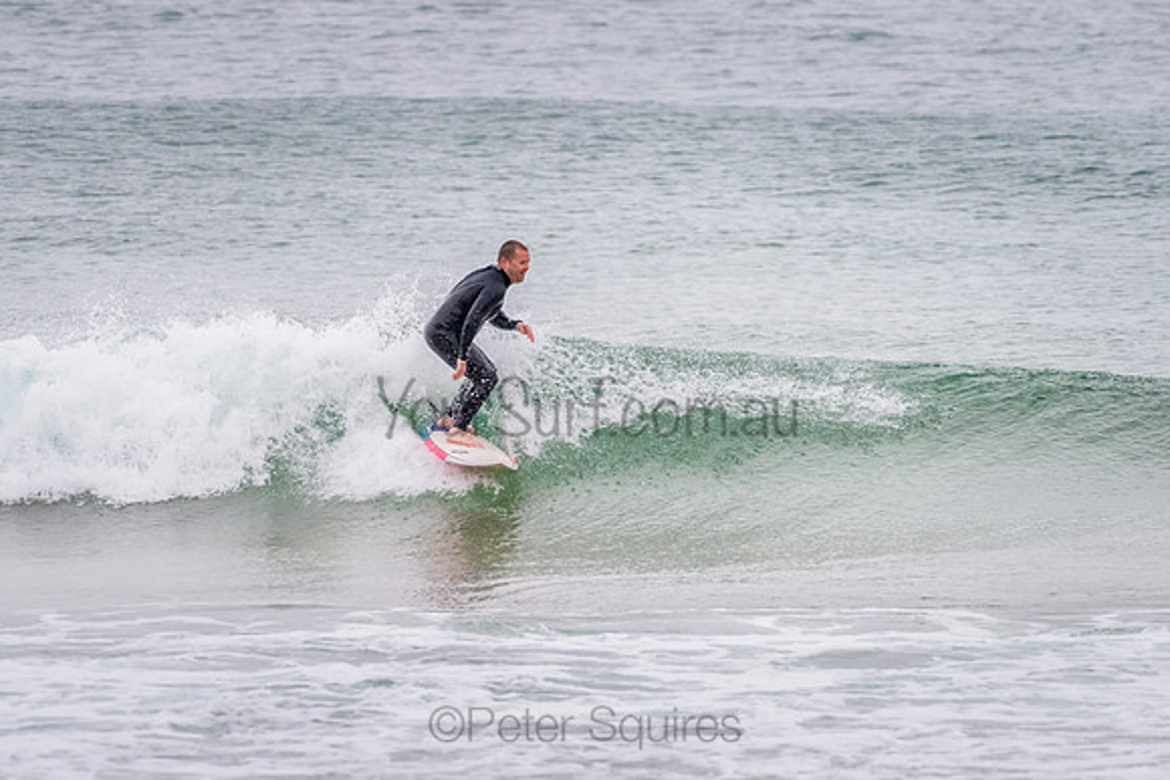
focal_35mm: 613
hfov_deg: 3.4
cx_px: 494
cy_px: 356
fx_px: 19937
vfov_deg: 2.2
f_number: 5.6
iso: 800
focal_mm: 500
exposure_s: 1/1000
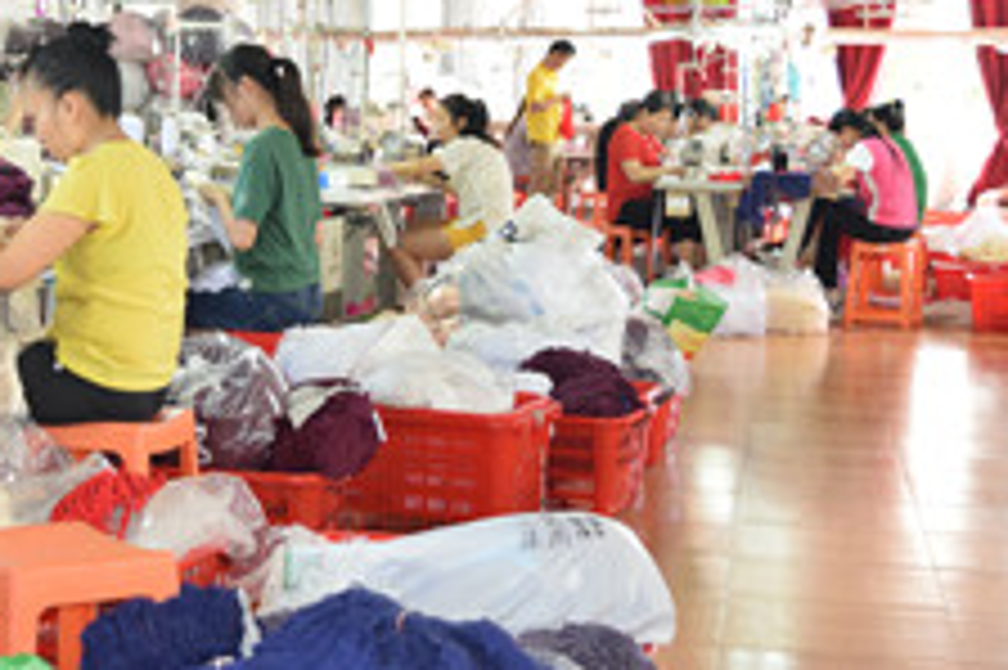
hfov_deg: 24.3
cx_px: 297
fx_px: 2319
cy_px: 121
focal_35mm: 83
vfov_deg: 16.3
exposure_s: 1/50
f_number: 5
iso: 800
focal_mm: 31
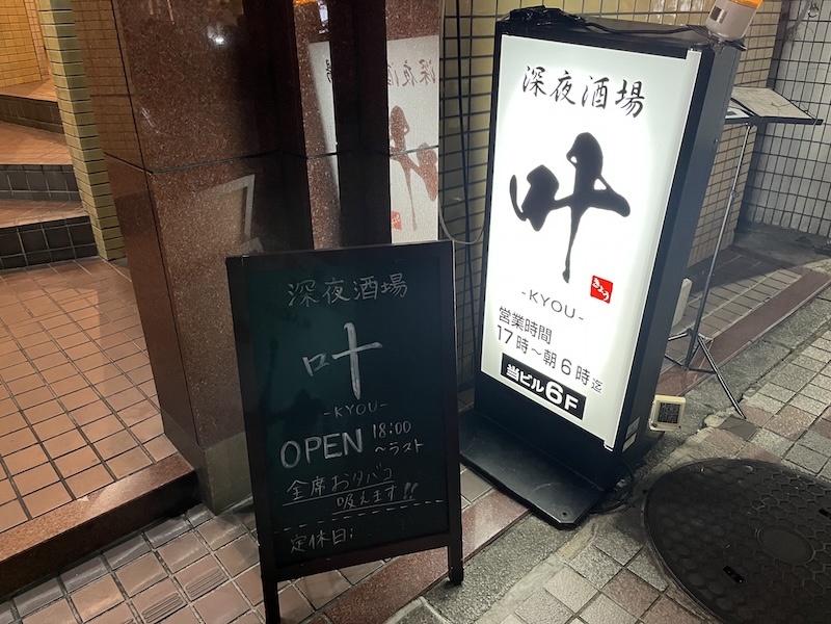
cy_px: 312
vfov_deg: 53.1
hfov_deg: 67.3
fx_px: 624
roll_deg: +0.4
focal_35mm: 26
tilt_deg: -26.3
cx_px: 416
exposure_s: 1/60
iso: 500
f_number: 1.6
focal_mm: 5.1
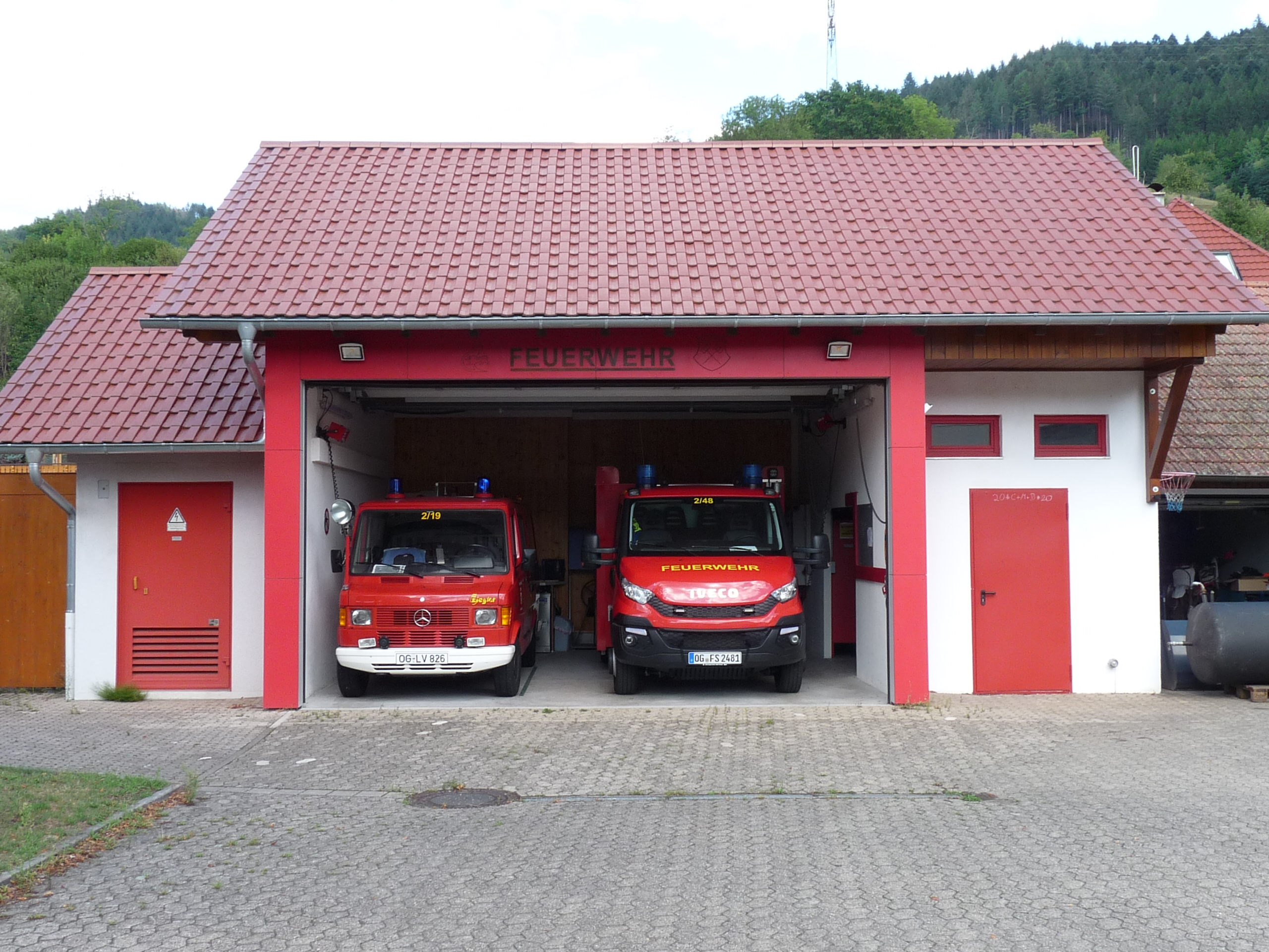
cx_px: 634
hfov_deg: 47.9
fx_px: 1430
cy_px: 476
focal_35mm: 39
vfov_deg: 36.8
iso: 100
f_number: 4.5
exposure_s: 1/125
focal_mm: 4.8
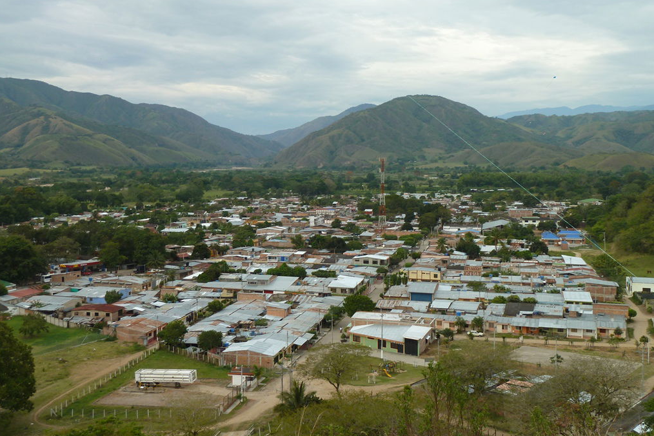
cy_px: 197
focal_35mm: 42
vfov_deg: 31.9
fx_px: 763
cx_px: 324
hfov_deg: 46.4
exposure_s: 1/160
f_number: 4
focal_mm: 6.5
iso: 80
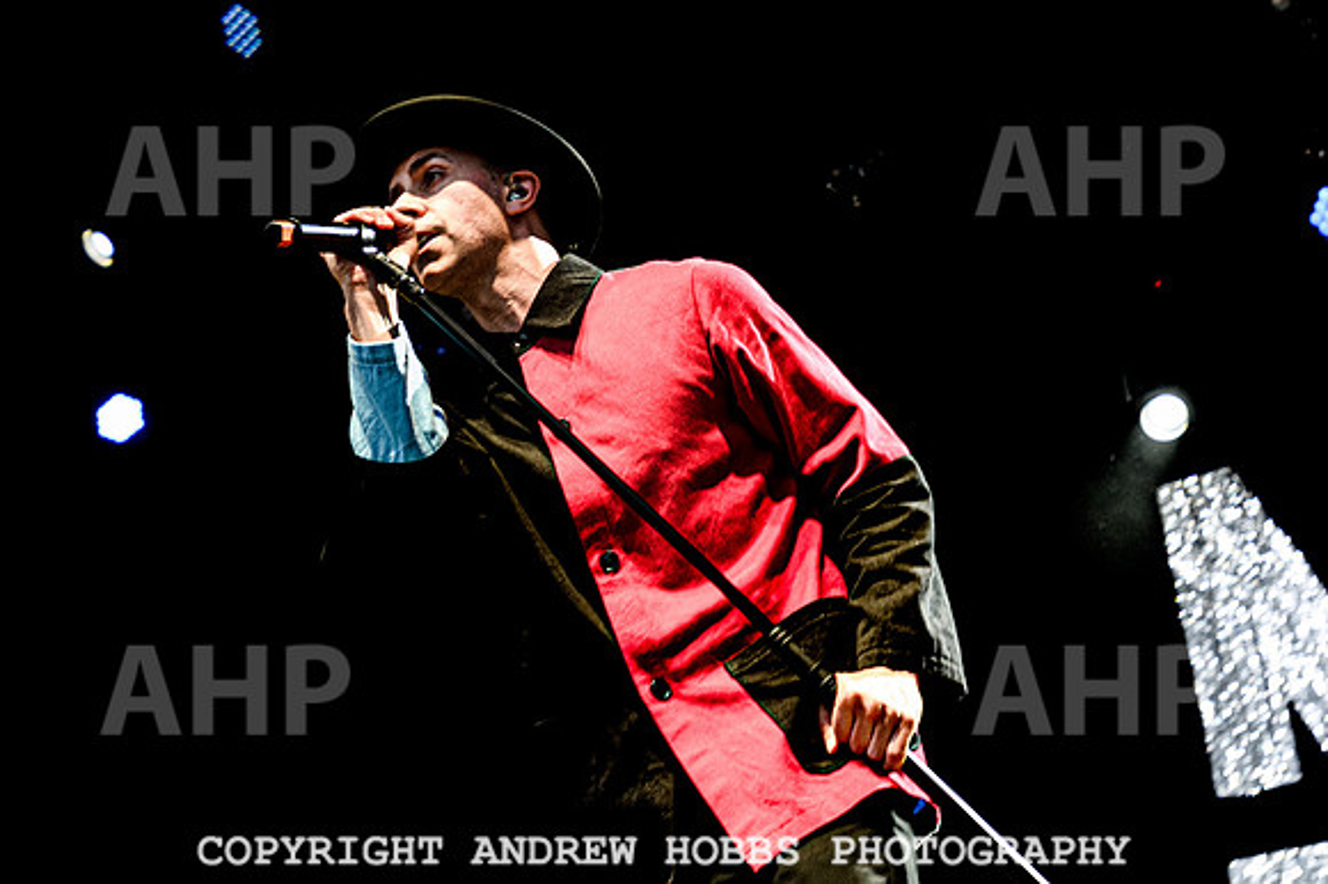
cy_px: 310
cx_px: 433
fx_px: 2621
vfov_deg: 19.1
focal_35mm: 71
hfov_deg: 28.2
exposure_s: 1/80
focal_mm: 35
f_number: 4.5
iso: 1000
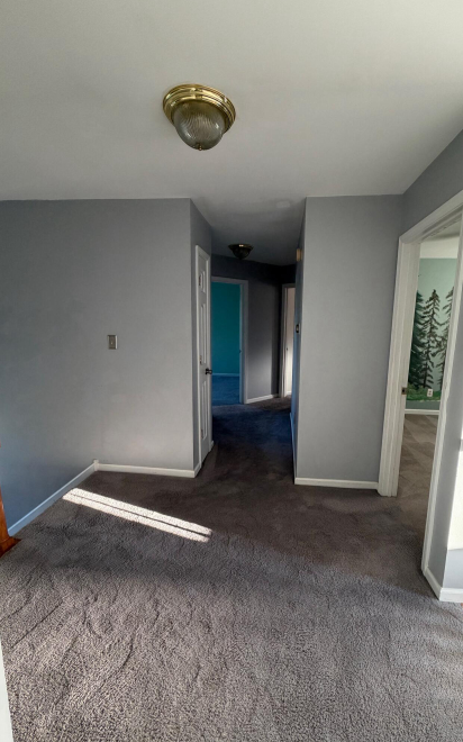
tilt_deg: -9.3
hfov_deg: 74.5
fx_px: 303
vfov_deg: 101.5
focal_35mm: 15
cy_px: 370
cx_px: 256
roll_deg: -1.3
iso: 160
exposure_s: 1/60
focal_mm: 2.22
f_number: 2.2
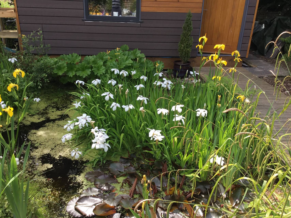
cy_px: 109
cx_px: 146
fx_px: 261
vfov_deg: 45.4
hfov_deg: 58.4
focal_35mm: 31
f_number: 2.4
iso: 25
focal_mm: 3.3
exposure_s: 1/445
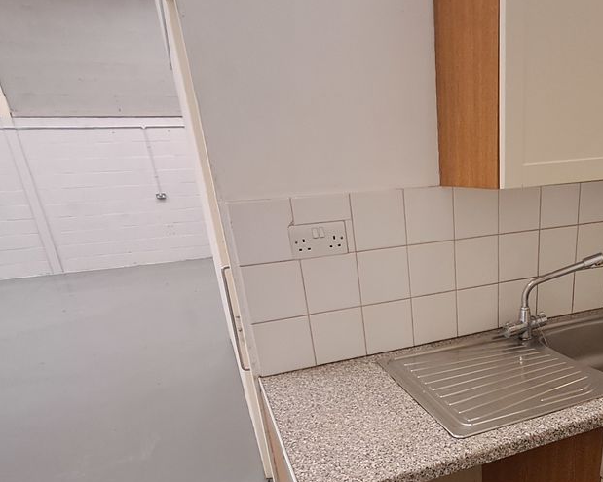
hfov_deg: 59.8
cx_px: 431
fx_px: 500
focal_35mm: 28
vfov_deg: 48.6
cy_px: 386
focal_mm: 1.64
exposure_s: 1/33
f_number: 2.2
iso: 250
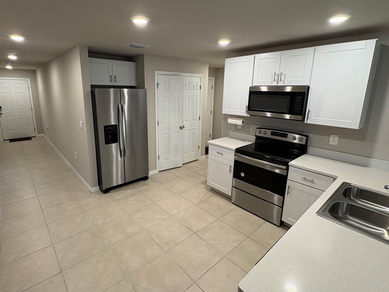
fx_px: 202
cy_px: 133
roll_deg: +0.3
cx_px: 180
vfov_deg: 71.4
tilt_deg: -10.9
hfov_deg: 87.6
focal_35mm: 18
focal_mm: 2.22
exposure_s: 1/60
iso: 160
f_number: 2.2
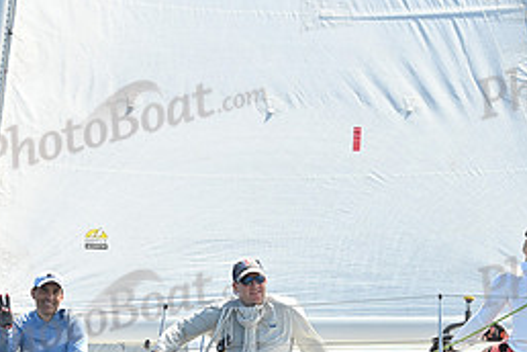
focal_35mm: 193
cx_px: 374
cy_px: 390
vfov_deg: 7.1
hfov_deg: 10.6
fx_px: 2825
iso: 250
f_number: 5
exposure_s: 1/1250
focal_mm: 86
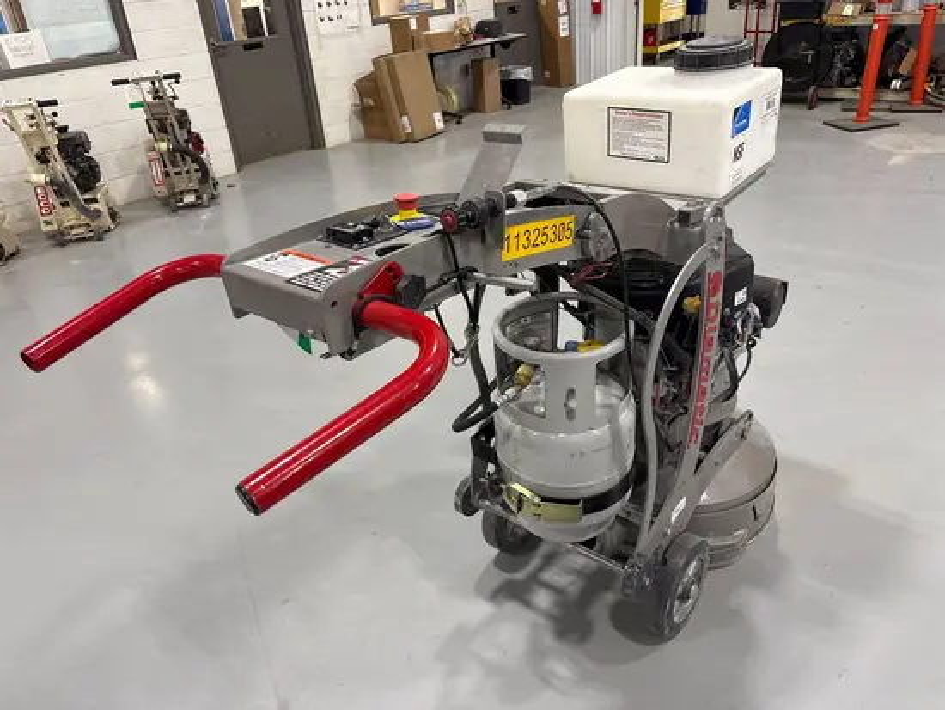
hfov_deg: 67.3
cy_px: 355
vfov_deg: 53.1
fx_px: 710
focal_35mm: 26
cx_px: 472
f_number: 1.6
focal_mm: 5.96
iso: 125
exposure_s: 1/76
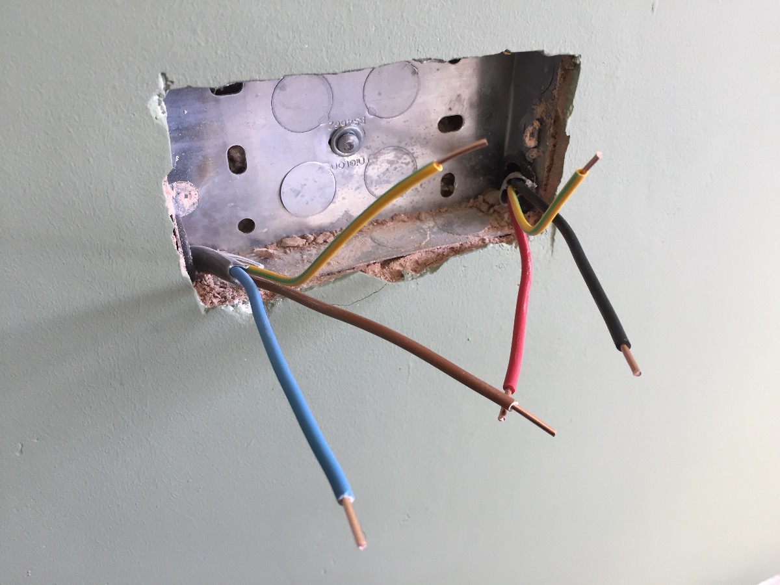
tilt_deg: -33.7
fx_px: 653
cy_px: 292
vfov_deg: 48.2
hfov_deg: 61.7
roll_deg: -0.7
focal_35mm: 29
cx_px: 390
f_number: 2.2
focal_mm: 4.15
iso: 40
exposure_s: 1/33
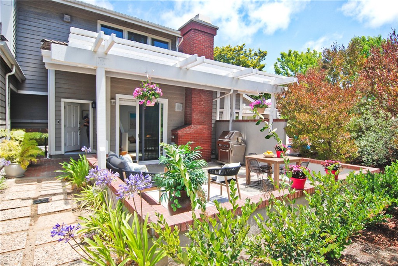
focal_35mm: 18
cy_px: 133
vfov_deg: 67.5
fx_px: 199
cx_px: 199
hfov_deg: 89.9
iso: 125
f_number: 4
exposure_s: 1/500
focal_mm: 12
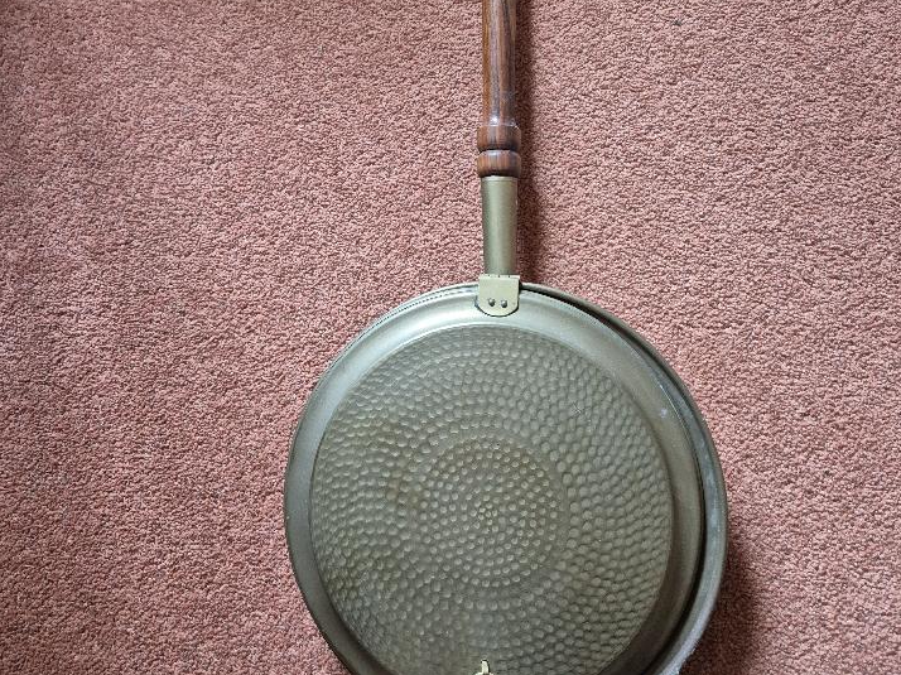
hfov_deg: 55.4
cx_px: 459
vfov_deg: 41.3
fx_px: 859
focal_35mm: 33
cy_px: 146
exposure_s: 1/100
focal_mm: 5.4
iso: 800
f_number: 1.8
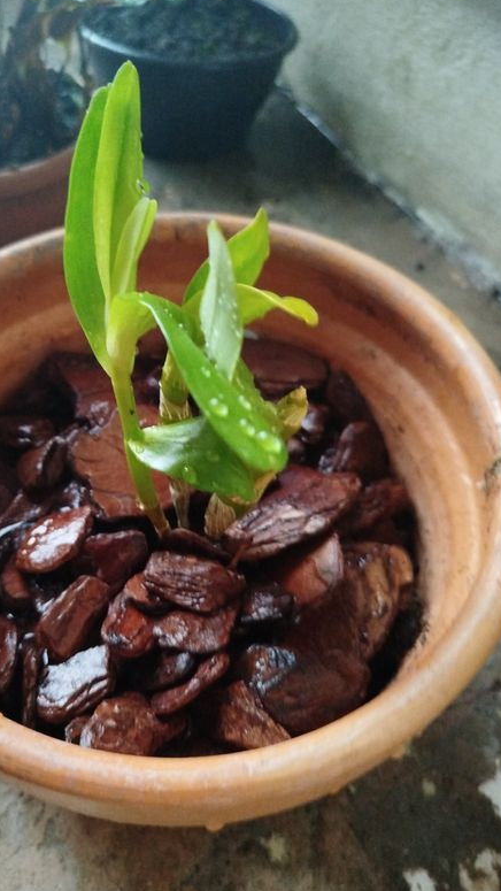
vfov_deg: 69.9
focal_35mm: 27
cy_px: 452
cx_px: 177
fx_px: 638
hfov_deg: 42.5
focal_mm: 5.31
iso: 800
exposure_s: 1/17
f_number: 1.7
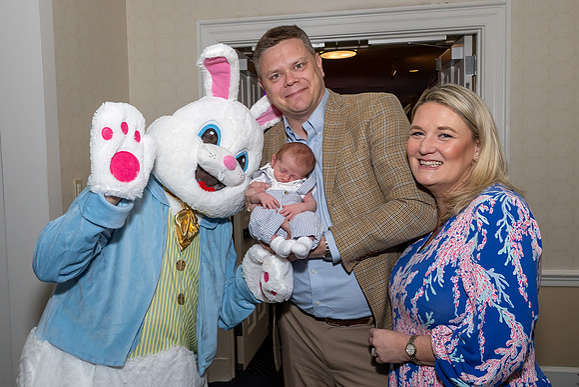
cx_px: 264
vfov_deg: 42.7
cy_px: 186
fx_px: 494
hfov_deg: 60.6
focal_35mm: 31
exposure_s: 1/250
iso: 640
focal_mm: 19
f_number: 8
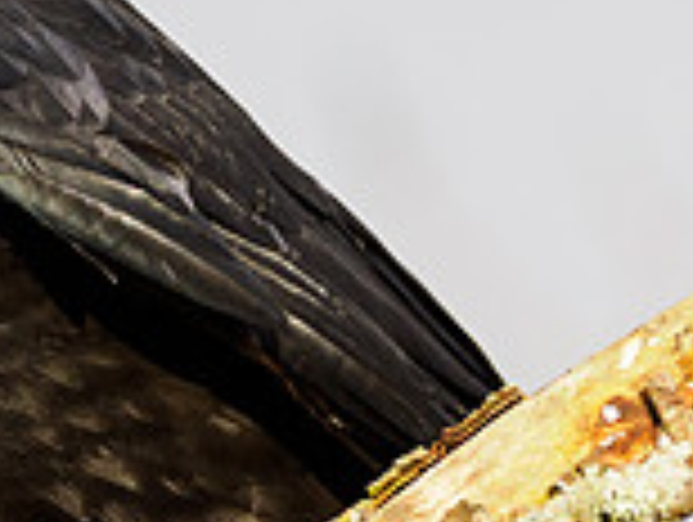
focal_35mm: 2260
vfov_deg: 0.7
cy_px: 407
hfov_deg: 0.9
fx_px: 45315
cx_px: -158
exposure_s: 1/1250
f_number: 4
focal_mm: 300
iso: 640
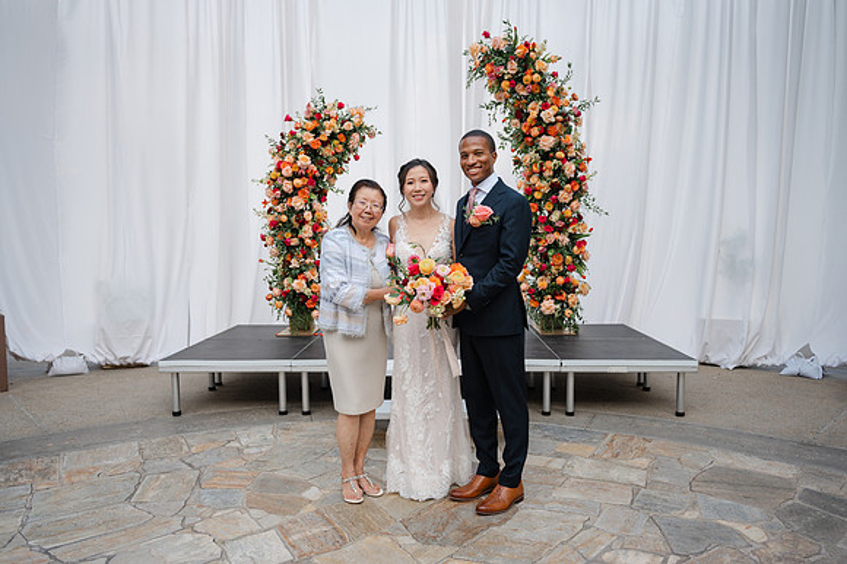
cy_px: 282
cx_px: 424
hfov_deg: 65.5
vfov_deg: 46.4
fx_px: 658
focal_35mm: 28
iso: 100
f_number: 4
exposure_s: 1/125
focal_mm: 28
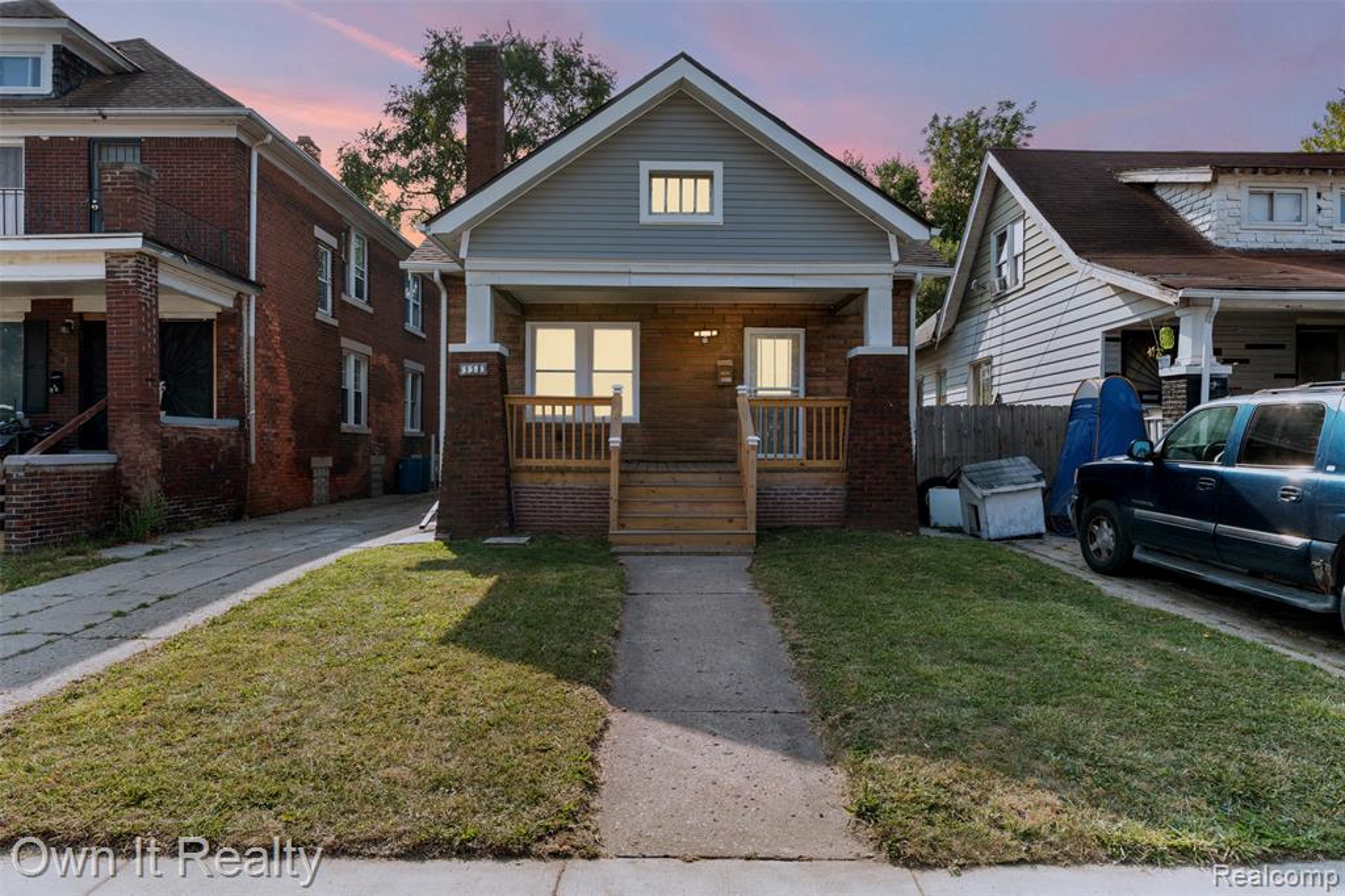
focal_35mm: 22
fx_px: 822
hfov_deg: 78.6
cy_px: 448
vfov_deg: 57.2
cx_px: 672
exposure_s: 1/25
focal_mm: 22
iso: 100
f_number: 8
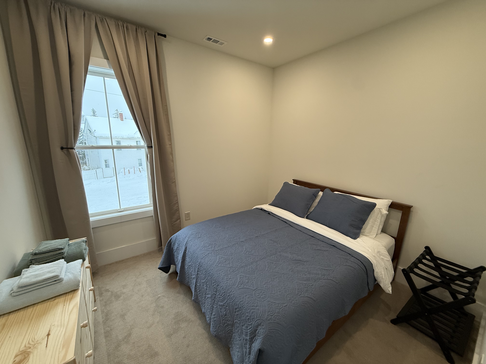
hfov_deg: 102.1
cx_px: 243
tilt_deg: -10.6
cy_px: 182
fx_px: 197
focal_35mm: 14
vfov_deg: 85.7
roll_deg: +0.1
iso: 200
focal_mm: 2.22
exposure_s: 1/120
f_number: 2.2
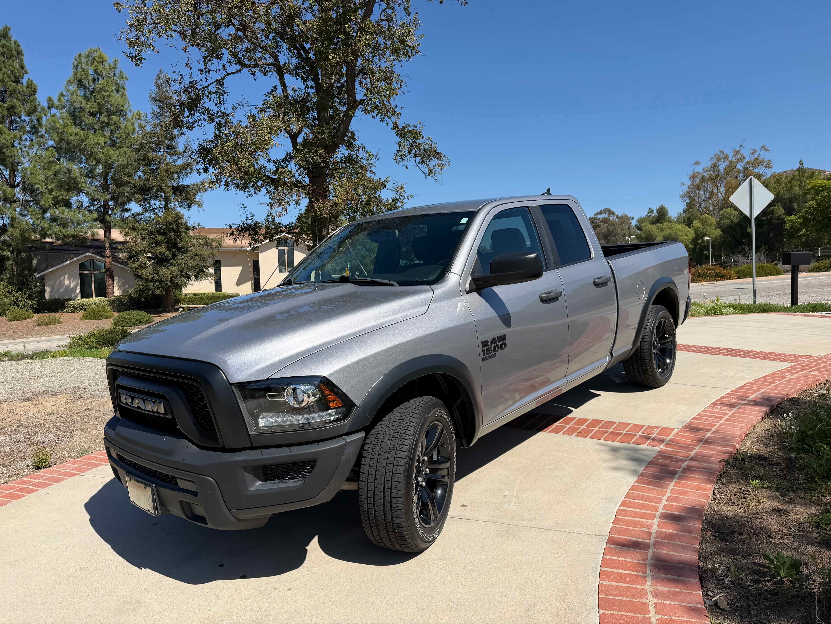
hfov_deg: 71.6
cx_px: 416
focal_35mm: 24
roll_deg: +1.0
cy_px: 312
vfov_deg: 56.8
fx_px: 576
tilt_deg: -3.4
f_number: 1.78
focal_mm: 6.76
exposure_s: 1/5319
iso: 80
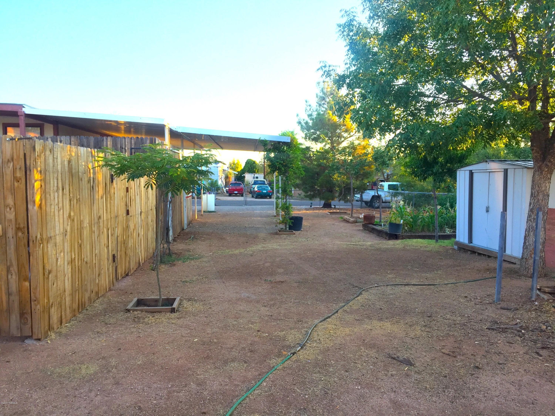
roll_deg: -1.3
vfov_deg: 48.2
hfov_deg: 61.7
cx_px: 278
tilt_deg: -4.4
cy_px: 208
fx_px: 465
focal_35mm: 29
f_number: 2.2
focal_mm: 4.15
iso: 50
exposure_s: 1/120
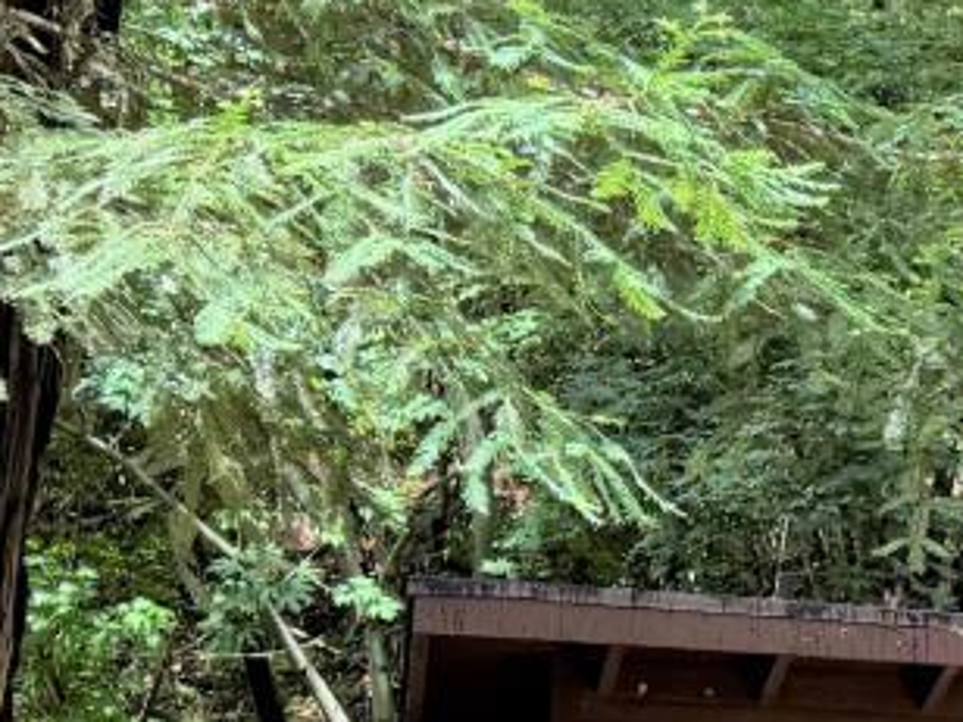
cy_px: 695
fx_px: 3255
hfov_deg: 15.4
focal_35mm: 117
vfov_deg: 12.5
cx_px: 1491
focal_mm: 6.76
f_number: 1.78
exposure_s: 1/689
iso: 80
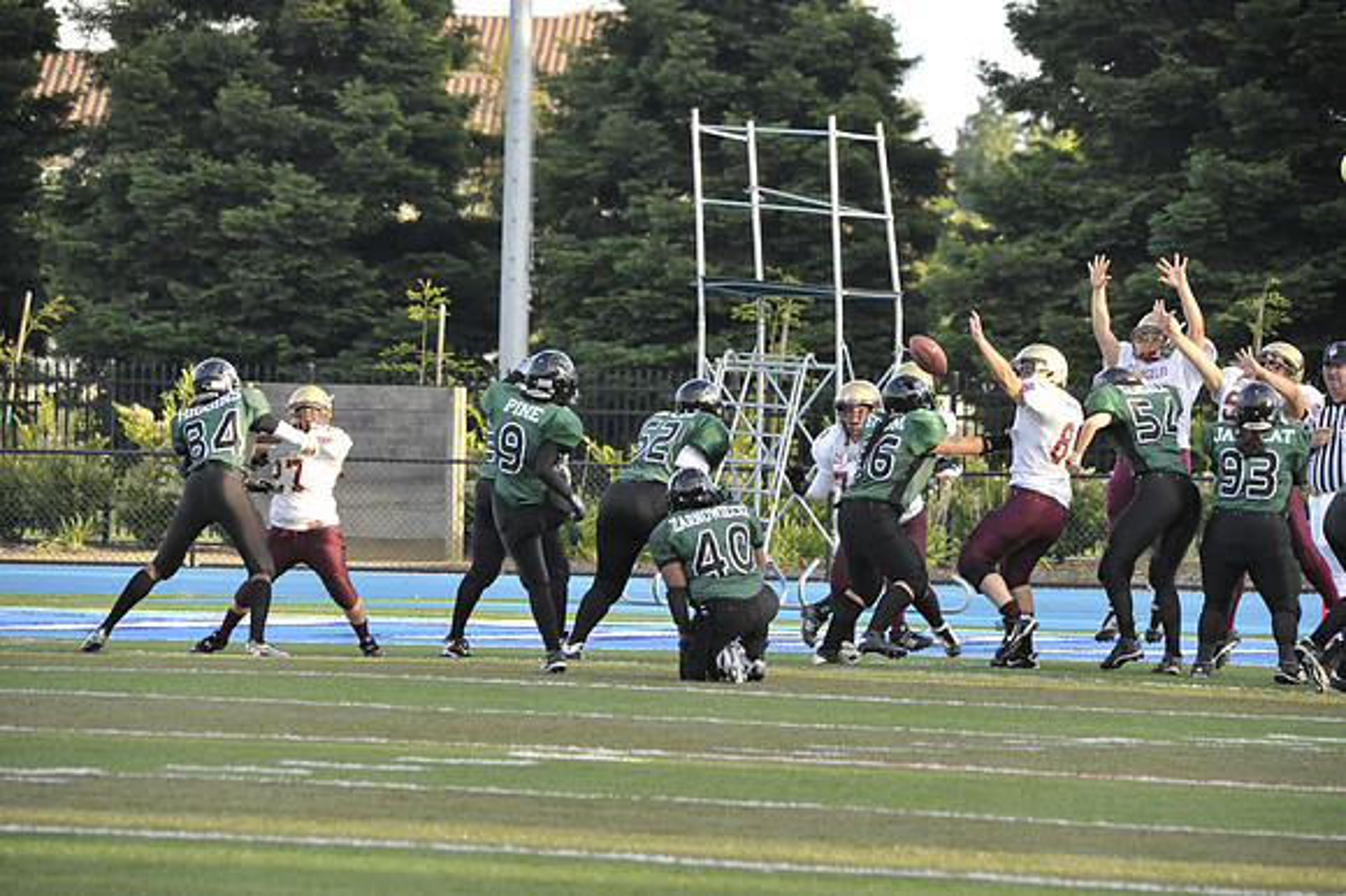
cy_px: 448
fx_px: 13078
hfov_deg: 5.9
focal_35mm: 350
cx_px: 673
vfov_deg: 3.9
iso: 5600
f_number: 10
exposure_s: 1/1000
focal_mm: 350
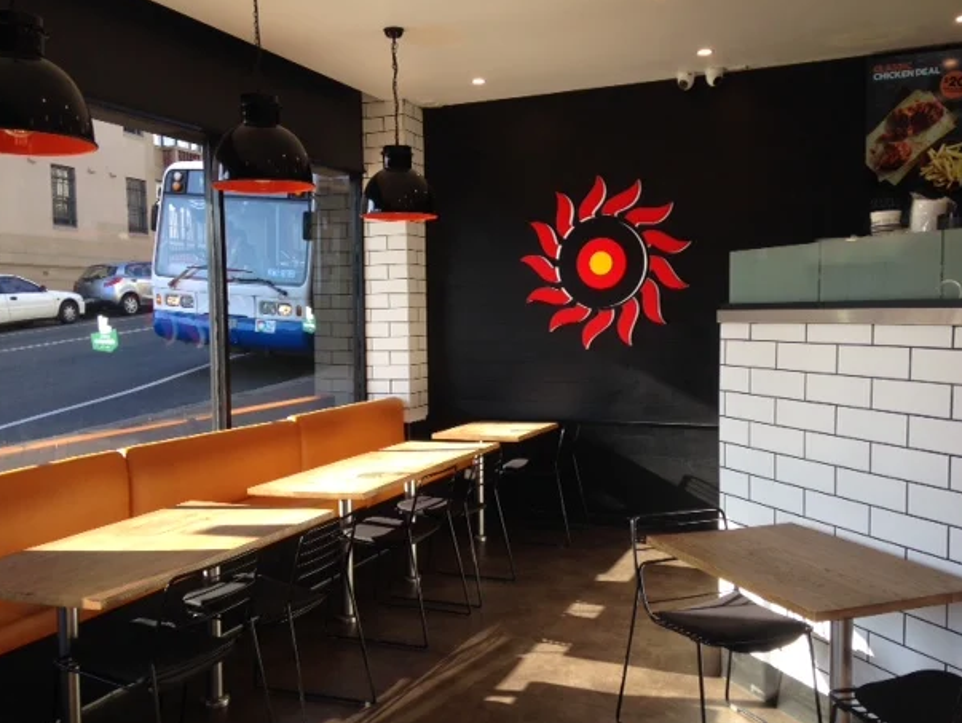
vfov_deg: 40.7
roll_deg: +1.0
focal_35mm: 35
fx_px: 973
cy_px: 364
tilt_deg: -2.6
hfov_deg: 52.6
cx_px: 474
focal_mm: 4.12
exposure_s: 1/203
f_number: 2.4
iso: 50
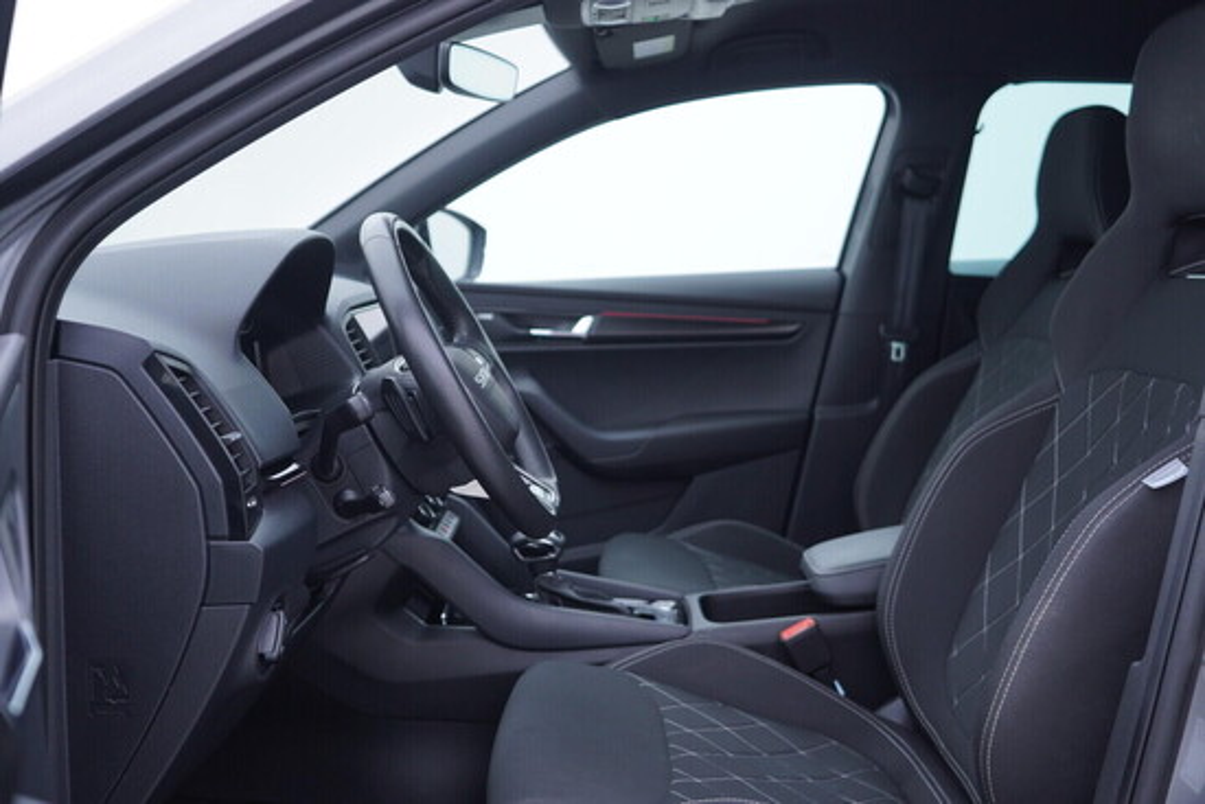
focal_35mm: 36
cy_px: 402
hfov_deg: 53.1
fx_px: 1205
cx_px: 602
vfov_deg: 36.9
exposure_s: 1/40
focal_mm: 24
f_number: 2.8
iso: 125
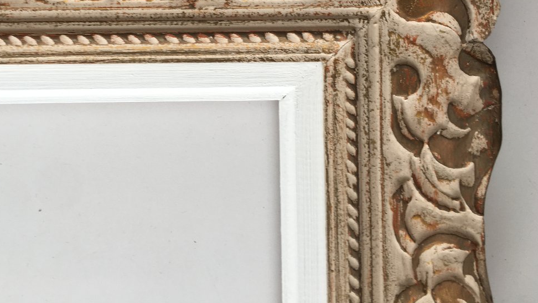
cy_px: 57
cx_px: 227
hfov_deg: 51.4
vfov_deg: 29.7
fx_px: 556
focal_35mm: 39
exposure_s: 1/50
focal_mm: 4.15
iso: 25
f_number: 2.2
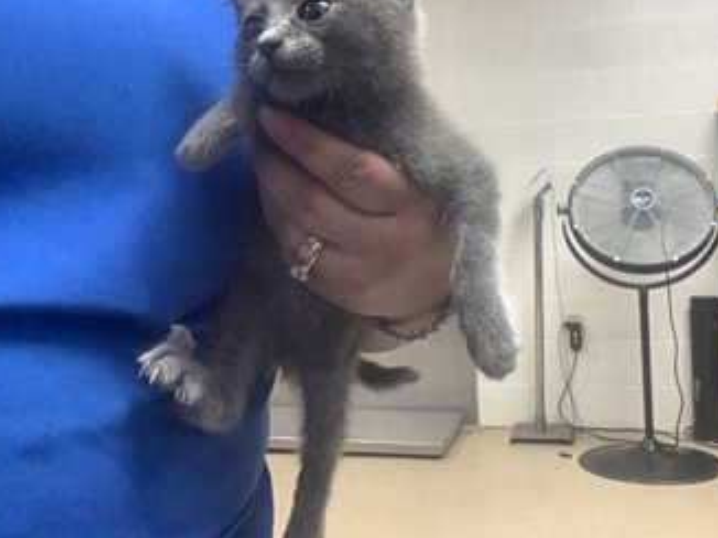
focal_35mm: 40
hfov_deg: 46.7
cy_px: 219
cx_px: 401
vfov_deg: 35.8
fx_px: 829
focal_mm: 2.15
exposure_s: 1/60
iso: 320
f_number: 2.4
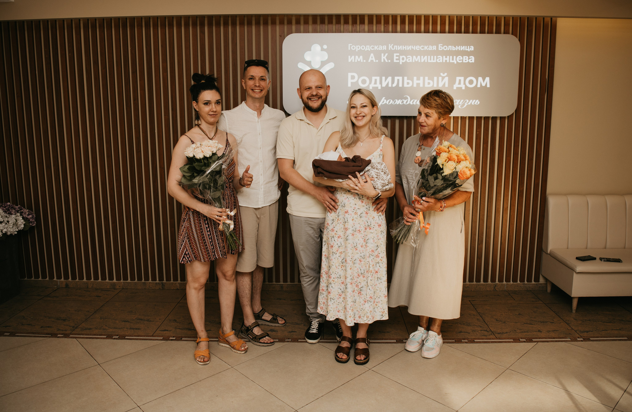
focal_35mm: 26
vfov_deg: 48.3
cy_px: 197
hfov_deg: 69.0
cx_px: 318
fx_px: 460
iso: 125
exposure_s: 1/160
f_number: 4
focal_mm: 24
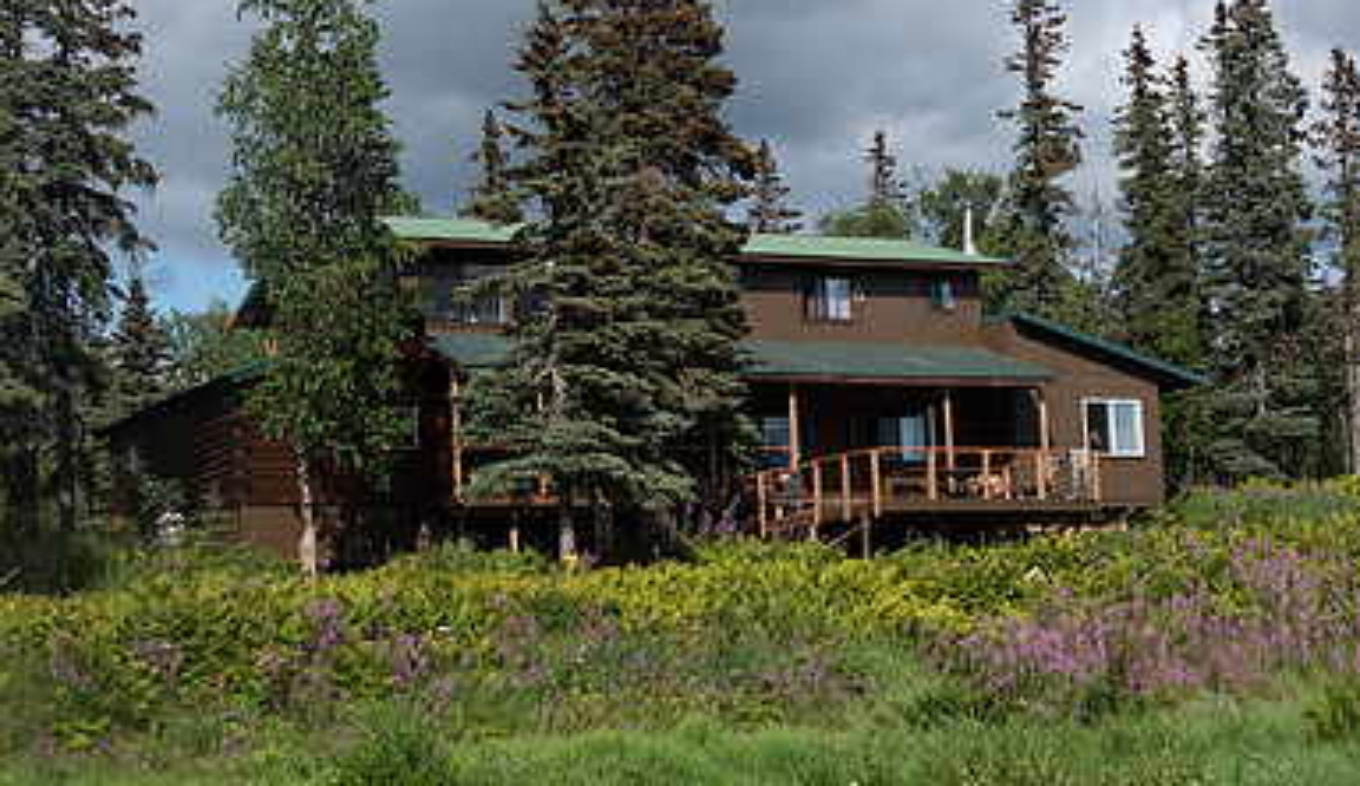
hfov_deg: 27.3
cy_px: 322
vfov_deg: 16.0
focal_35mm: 77
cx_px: 708
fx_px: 2795
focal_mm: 23
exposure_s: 1/400
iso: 250
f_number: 5.6
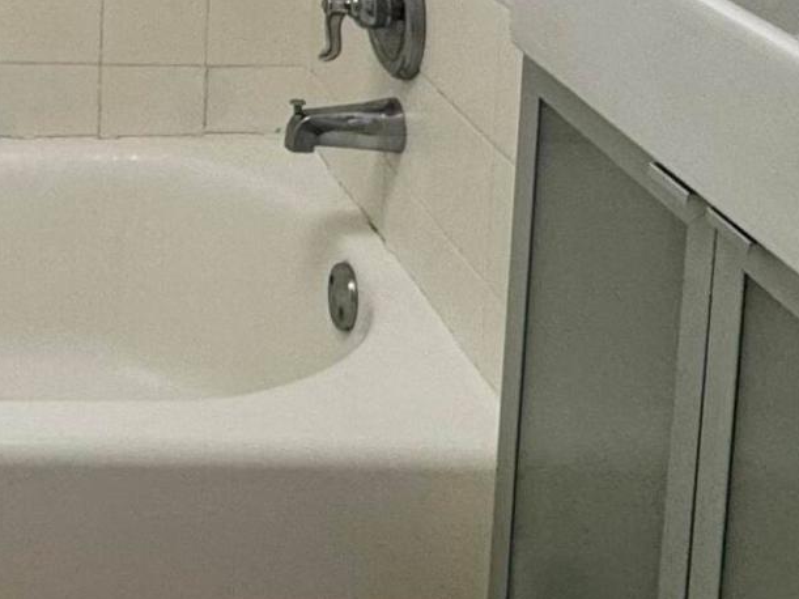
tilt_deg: -7.0
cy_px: -305
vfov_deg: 19.4
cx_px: -175
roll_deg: +0.5
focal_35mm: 66
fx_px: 1523
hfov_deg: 26.0
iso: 125
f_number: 2.2
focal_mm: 2.22
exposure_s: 1/120
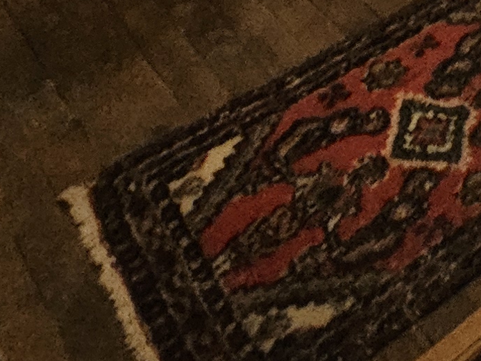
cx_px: 1023
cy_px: -530
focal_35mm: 75
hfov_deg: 17.0
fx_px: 1042
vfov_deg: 13.6
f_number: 2.2
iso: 320
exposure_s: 1/50
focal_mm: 2.2
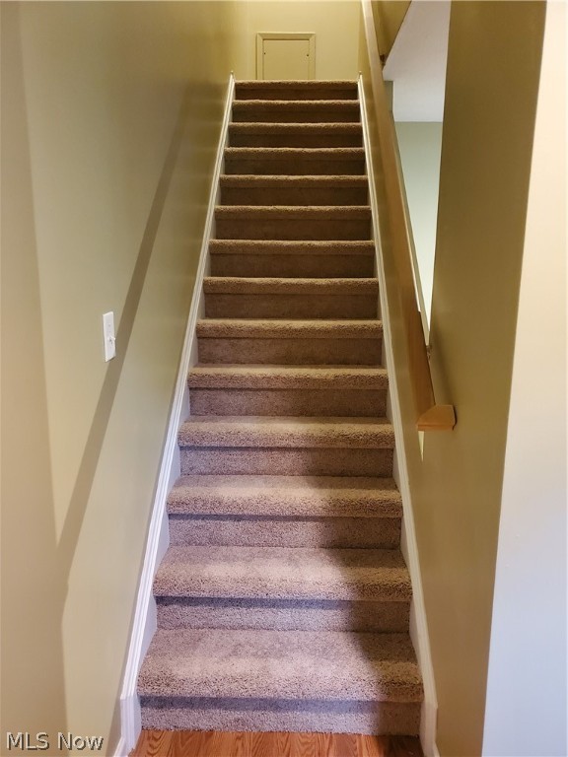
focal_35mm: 26
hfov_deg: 53.1
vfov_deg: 67.3
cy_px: 378
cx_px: 284
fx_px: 569
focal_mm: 4.3
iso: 640
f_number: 1.5
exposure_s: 1/39
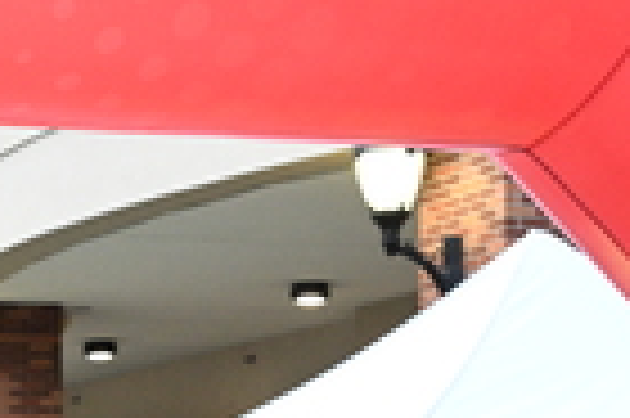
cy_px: 708
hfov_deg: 11.8
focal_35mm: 169
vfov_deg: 7.9
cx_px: -198
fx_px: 2954
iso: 3200
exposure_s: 1/320
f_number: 4
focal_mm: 43
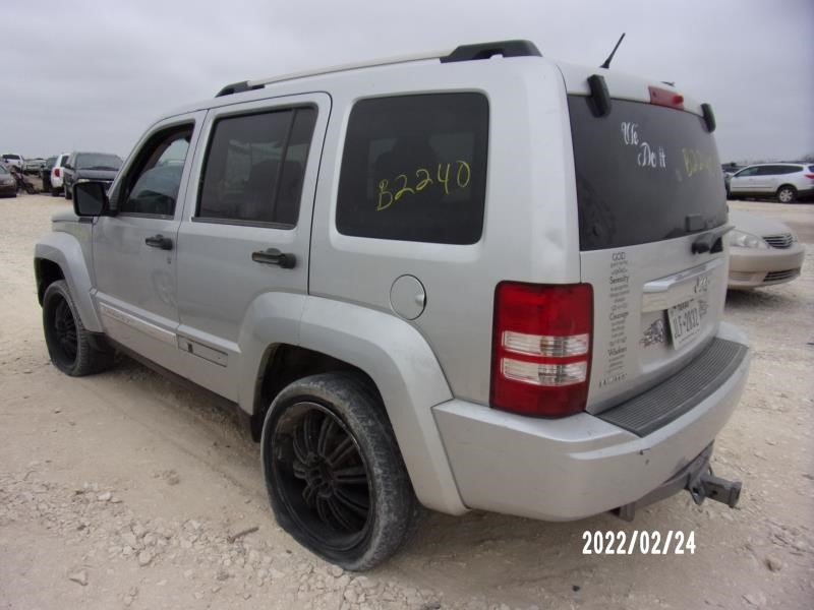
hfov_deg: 71.6
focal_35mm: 24
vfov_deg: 56.8
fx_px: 564
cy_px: 305
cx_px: 407
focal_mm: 4.3
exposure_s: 1/750
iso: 80
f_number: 3.3
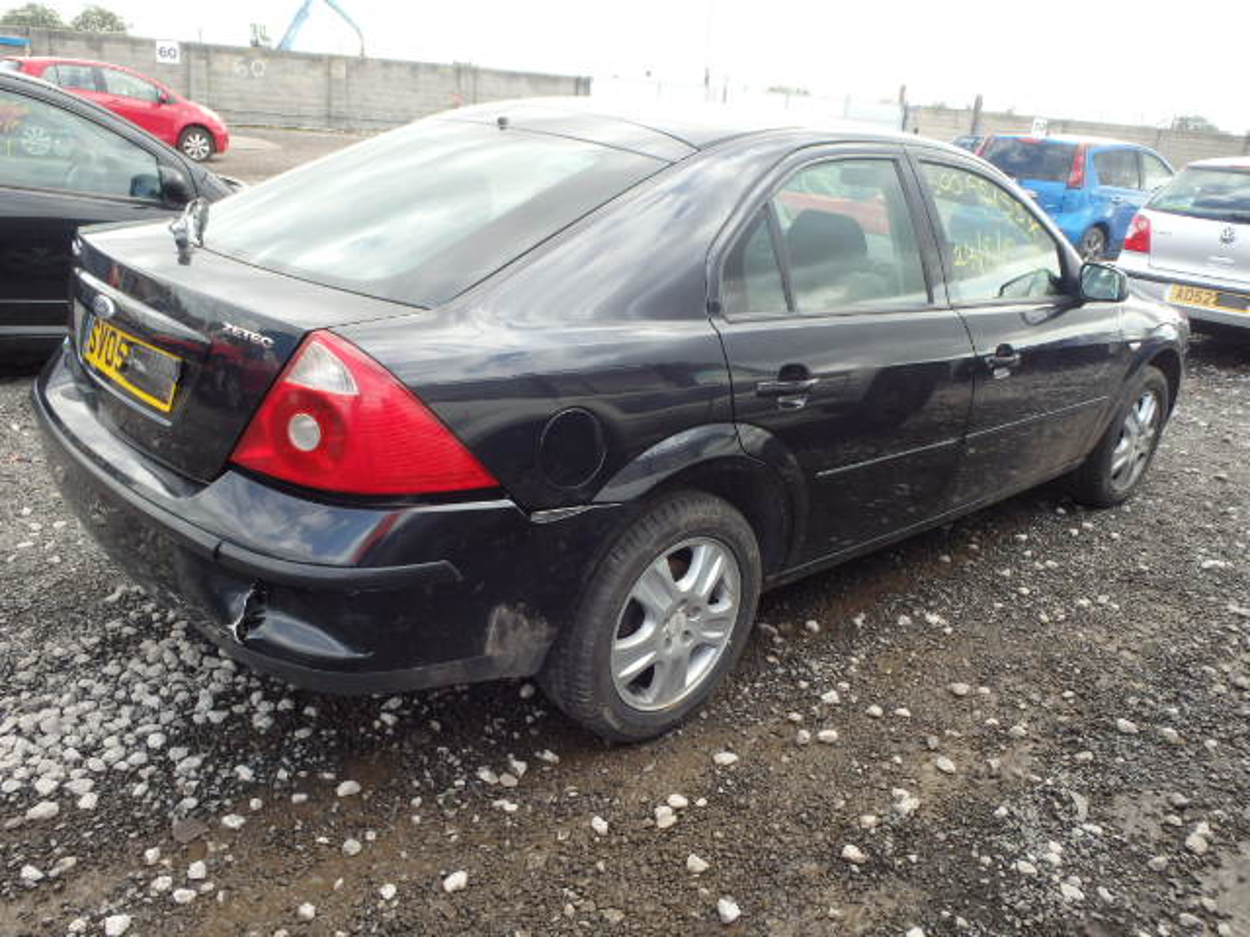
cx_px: 625
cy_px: 468
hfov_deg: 63.4
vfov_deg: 49.7
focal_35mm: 28
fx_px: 1011
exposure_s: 1/160
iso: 125
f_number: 3.9
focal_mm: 5
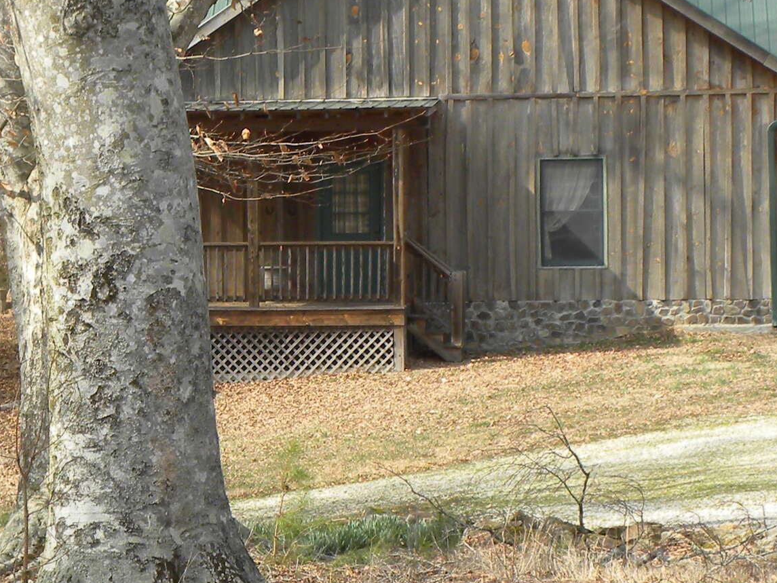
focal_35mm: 177
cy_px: 242
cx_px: 102
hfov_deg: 11.1
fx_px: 3973
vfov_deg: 8.4
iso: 64
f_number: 4.5
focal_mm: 11.8
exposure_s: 1/180
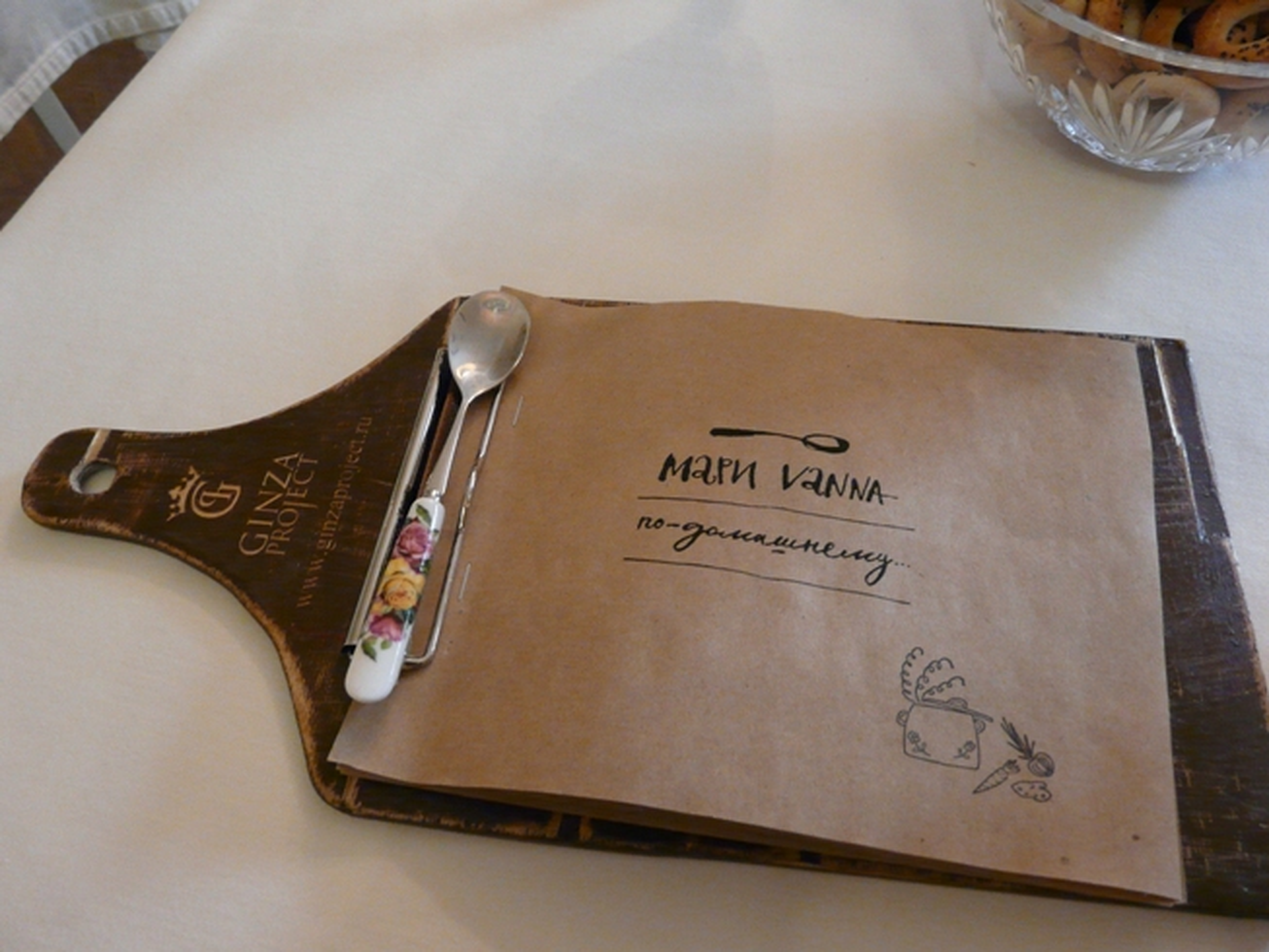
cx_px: 634
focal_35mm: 28
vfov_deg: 49.8
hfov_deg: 63.4
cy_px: 476
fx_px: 1027
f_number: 2.8
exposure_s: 1/13
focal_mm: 4.6
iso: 400
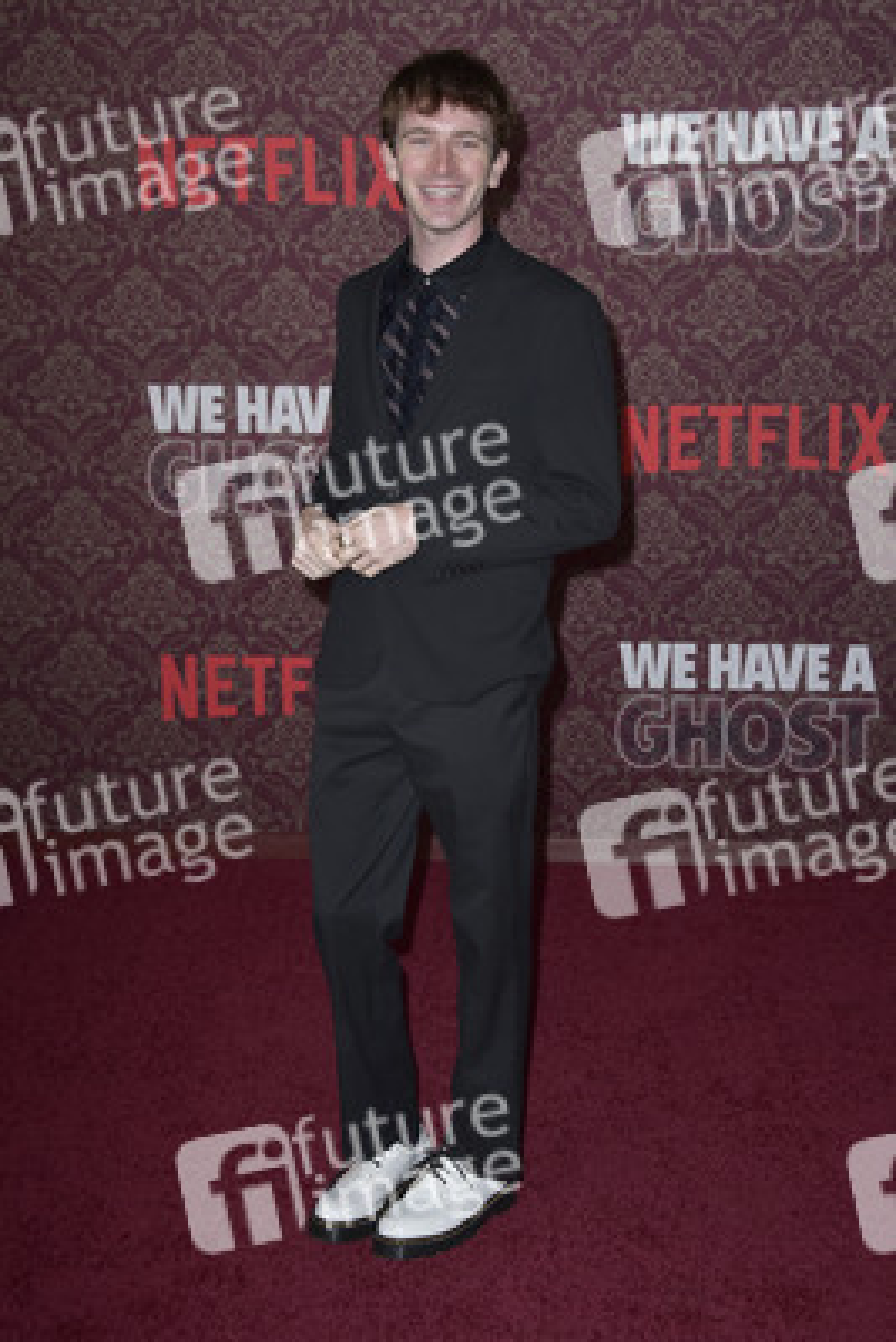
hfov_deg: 23.4
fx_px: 2163
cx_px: 448
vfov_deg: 34.5
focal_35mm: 58
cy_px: 671
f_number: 6.3
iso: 400
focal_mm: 58
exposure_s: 1/250
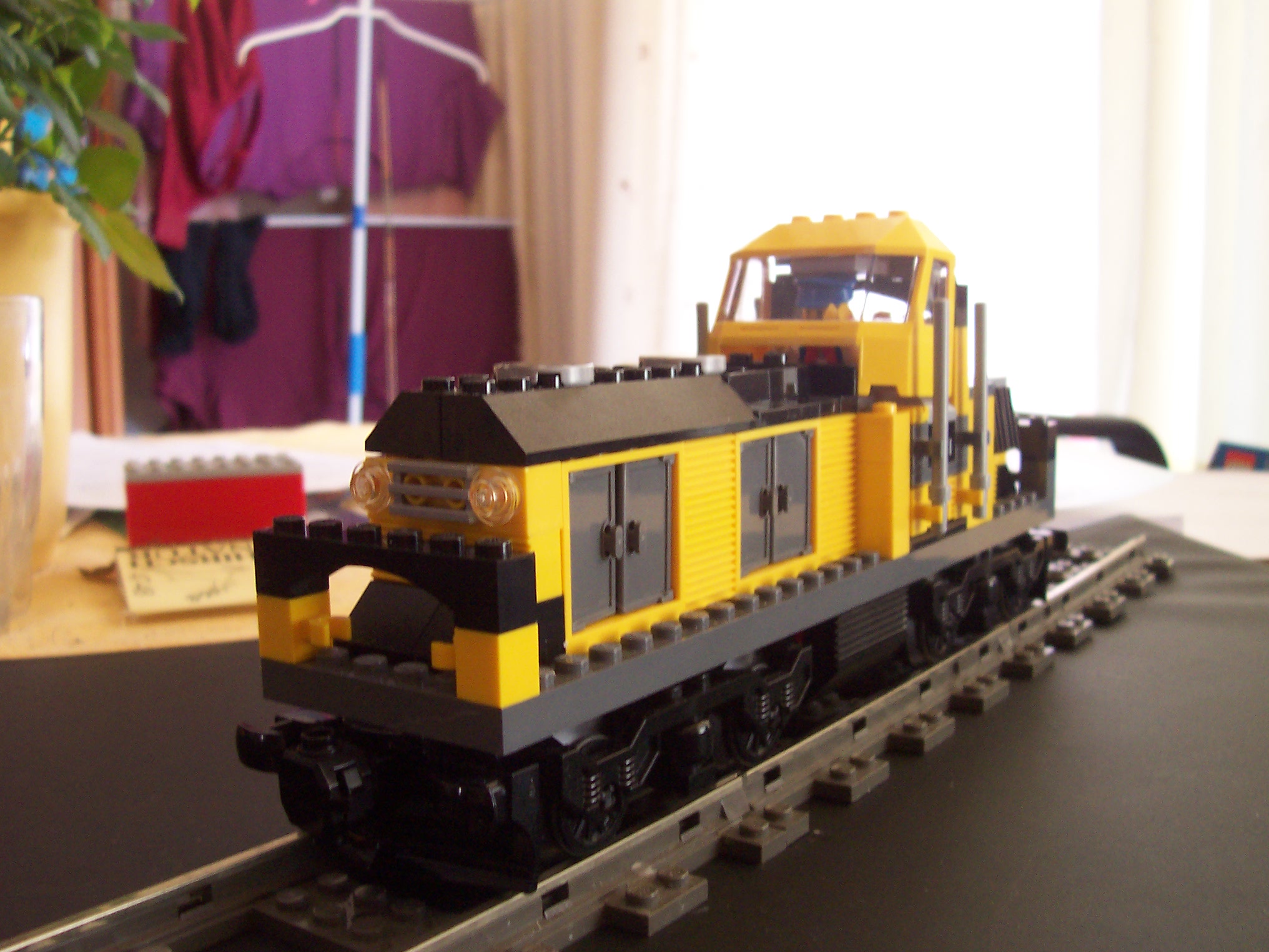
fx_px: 1356
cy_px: 476
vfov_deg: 38.7
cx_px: 634
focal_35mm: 37
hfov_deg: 50.1
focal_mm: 5.6
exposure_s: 1/30
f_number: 2.8
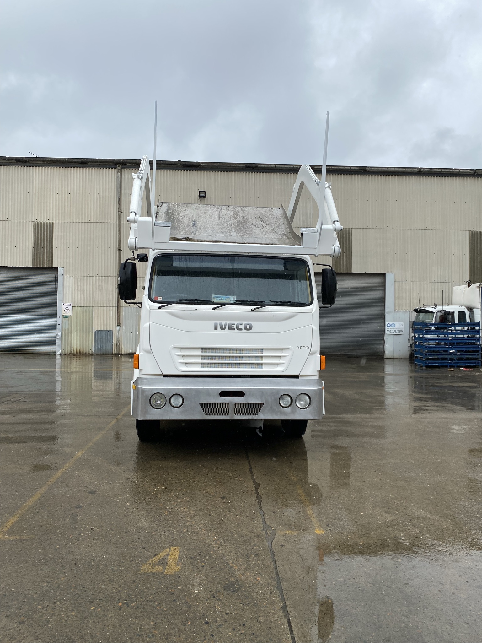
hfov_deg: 53.1
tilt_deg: +1.8
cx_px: 241
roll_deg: -1.5
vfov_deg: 67.3
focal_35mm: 26
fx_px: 483
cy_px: 322
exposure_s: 1/1629
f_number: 1.8
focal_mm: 4.25
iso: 32
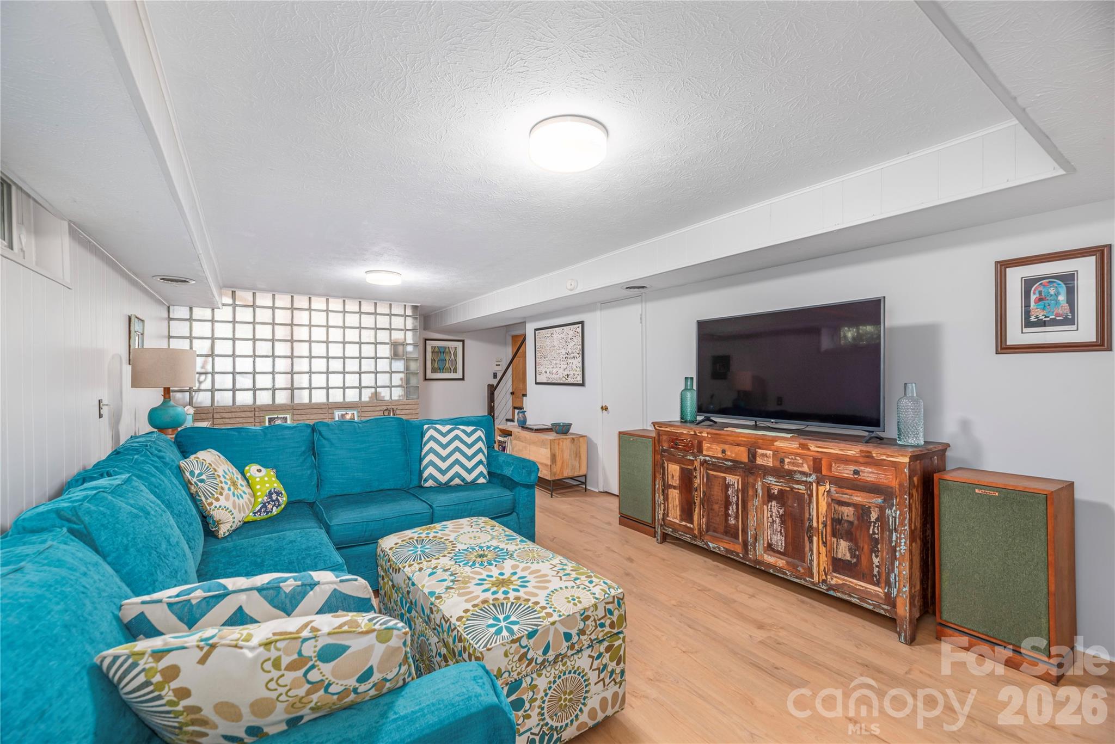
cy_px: 372
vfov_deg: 81.3
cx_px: 558
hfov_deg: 104.2
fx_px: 434
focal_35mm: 14
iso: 320
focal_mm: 14
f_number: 8
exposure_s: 1/60
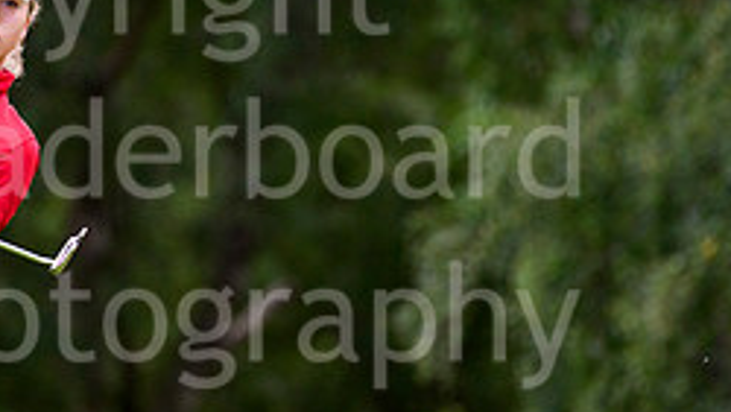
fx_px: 18833
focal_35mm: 971
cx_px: 208
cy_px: 177
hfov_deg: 2.2
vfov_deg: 1.3
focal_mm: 400
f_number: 5.6
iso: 1000
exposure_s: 1/1000
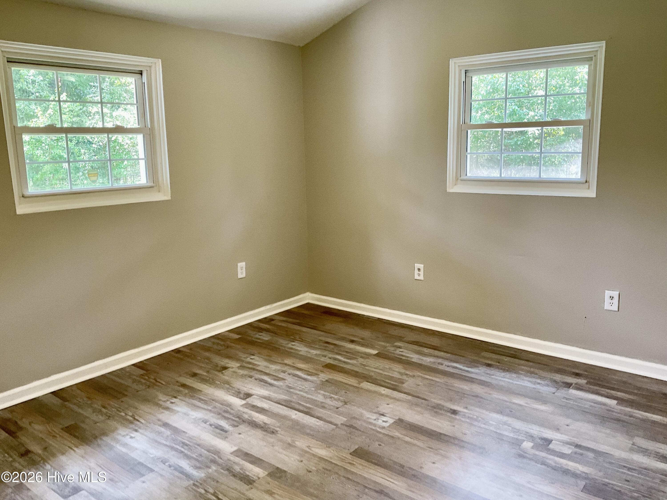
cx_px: 334
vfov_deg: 48.2
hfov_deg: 61.7
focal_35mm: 29
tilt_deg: -9.9
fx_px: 559
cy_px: 250
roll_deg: +0.1
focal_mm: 3
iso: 64
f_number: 1.8
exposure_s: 1/60
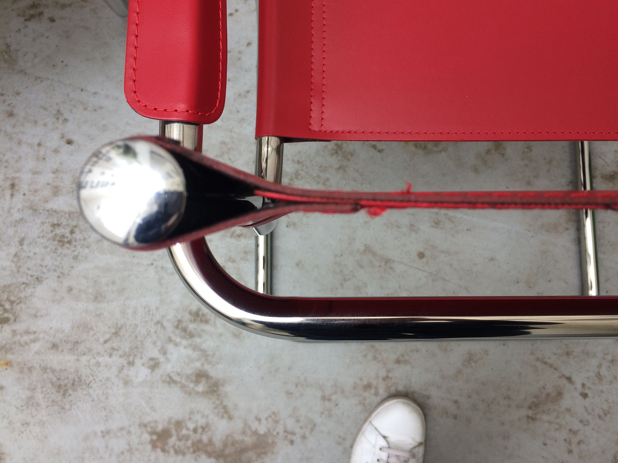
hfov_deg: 58.3
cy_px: 216
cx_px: 328
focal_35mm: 31
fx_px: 553
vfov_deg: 45.4
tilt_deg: -83.5
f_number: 2.2
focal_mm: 4.15
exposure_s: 1/167
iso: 32
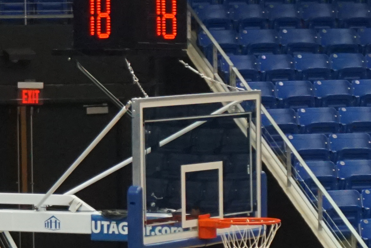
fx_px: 3380
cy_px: 389
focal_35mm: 328
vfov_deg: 4.2
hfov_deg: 6.2
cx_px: 593
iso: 1600
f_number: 5.6
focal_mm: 42
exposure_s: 1/160
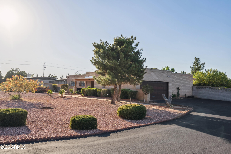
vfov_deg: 43.6
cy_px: 77
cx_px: 116
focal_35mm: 30
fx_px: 192
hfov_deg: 61.9
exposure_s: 1/1600
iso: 800
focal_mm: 30
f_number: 8
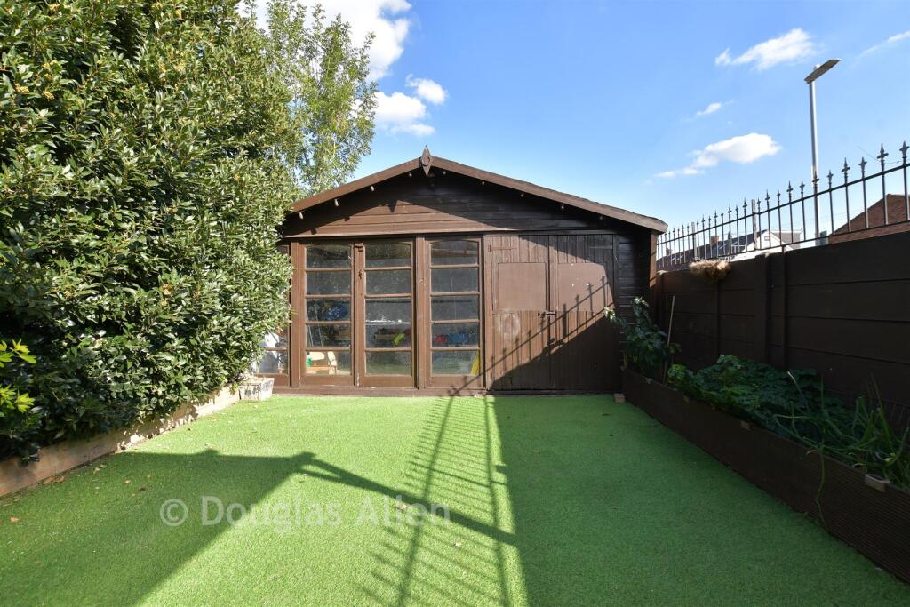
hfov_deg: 100.4
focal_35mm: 15
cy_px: 304
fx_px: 379
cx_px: 455
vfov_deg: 77.3
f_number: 8
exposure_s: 1/100
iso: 100
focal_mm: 10
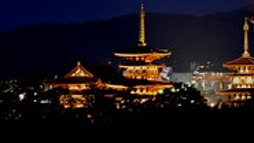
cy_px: 13
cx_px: 244
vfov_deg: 3.3
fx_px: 2444
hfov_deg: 5.9
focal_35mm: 363
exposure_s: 13
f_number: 11
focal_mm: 125
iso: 200
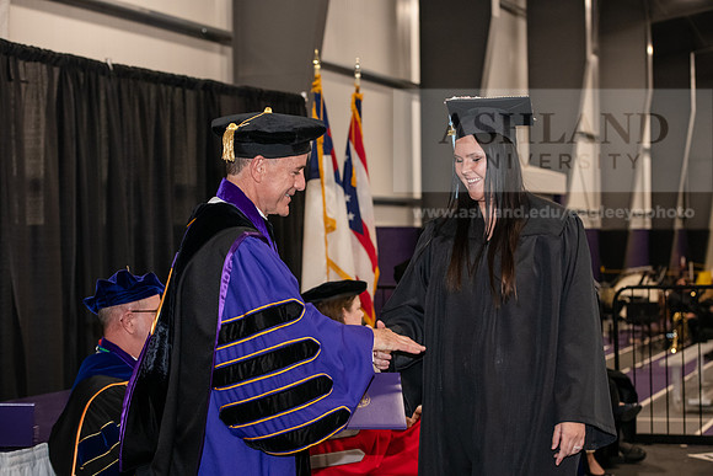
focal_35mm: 75
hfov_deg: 27.0
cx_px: 356
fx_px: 1486
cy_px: 238
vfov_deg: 18.2
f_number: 5
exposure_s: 1/200
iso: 2500
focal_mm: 75
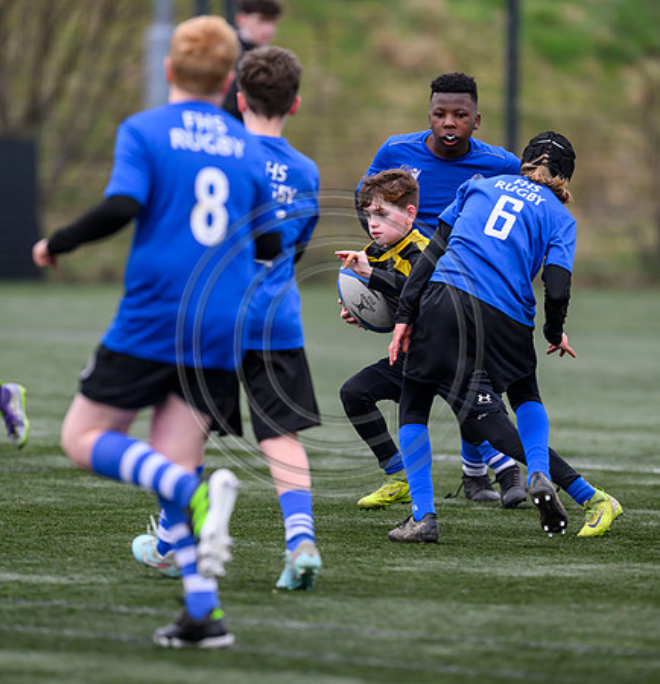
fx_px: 11396
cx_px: 394
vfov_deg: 3.4
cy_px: 342
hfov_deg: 3.3
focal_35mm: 519
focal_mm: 400
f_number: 3.5
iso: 500
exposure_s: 1/2000
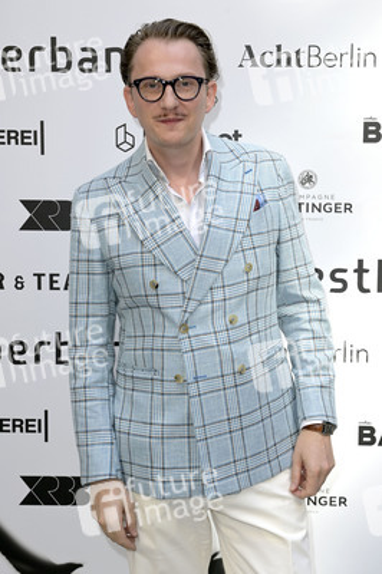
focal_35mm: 50
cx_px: 191
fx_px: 797
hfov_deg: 26.9
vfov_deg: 39.6
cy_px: 287
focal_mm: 50
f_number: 6.3
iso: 400
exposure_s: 1/160
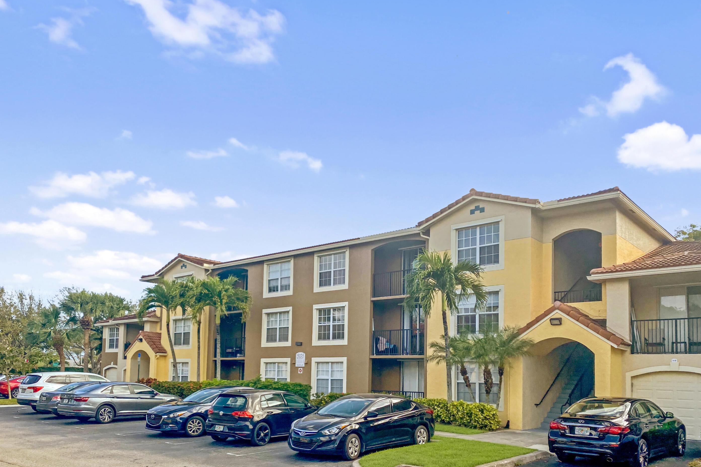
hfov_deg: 65.5
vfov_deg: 46.3
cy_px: 260
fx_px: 545
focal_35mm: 28
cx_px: 355
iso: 32
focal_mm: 4.25
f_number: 1.8
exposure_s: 1/3600
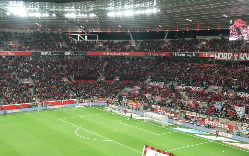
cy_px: 111
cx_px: 148
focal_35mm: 49
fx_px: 333
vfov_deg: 26.1
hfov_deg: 40.9
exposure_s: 1/80
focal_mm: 5.8
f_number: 3.6
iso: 400
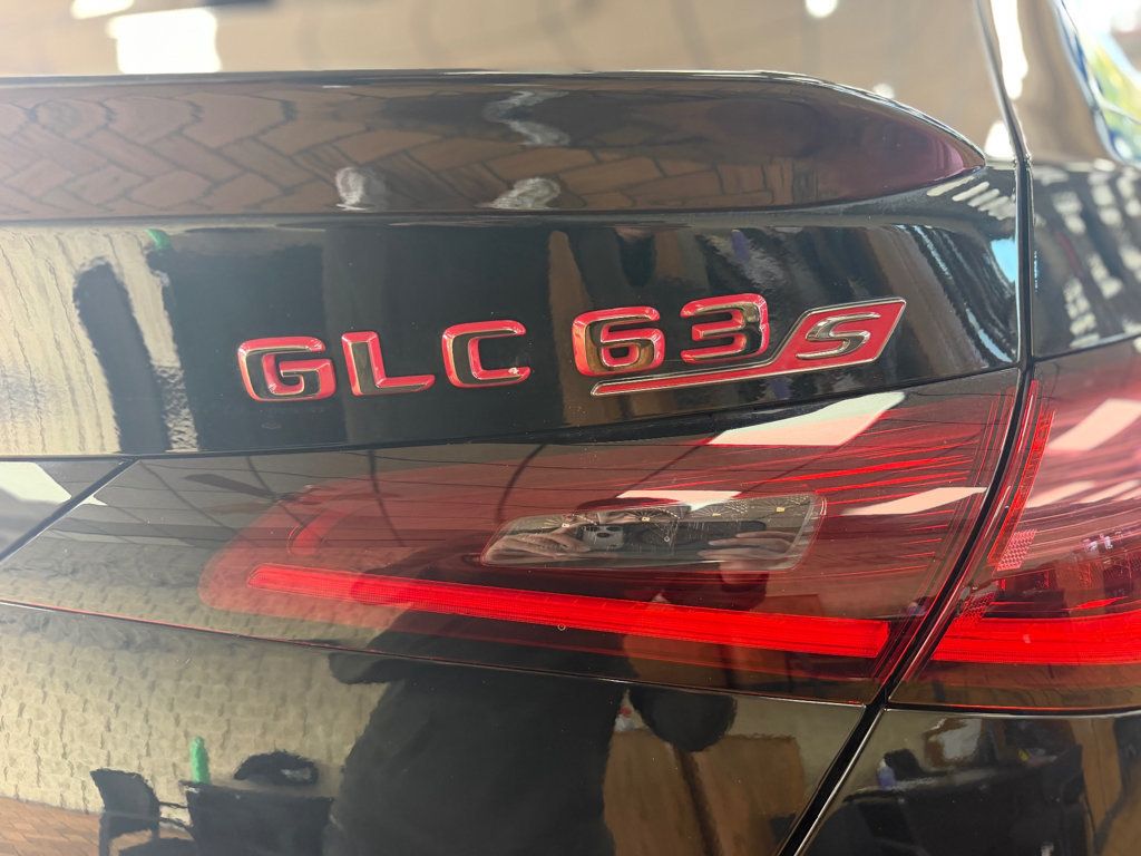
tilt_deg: -28.7
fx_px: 791
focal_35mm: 24
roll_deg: +6.2
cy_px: 428
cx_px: 570
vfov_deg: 56.8
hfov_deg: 71.6
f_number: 1.78
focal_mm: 6.76
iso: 250
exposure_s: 1/60
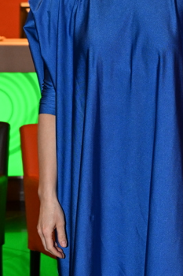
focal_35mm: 139
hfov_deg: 9.8
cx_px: 131
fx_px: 1061
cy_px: 195
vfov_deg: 14.7
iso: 2500
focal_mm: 47
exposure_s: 1/50
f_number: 5.6
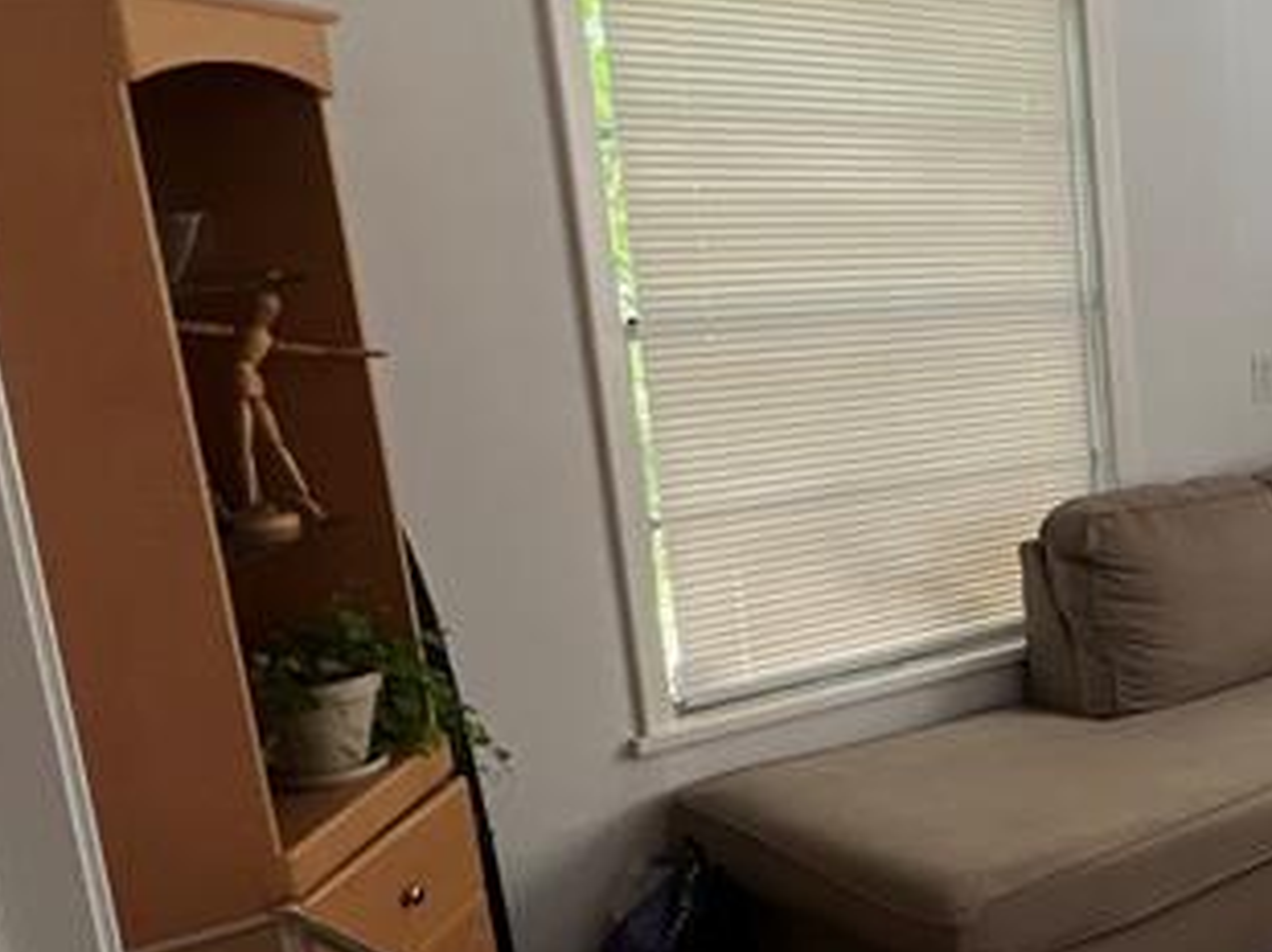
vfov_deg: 33.4
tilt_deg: -13.7
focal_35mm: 43
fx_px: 1579
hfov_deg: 31.2
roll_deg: -1.0
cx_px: 1744
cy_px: 579
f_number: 1.8
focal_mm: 1.57
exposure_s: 1/121
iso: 40
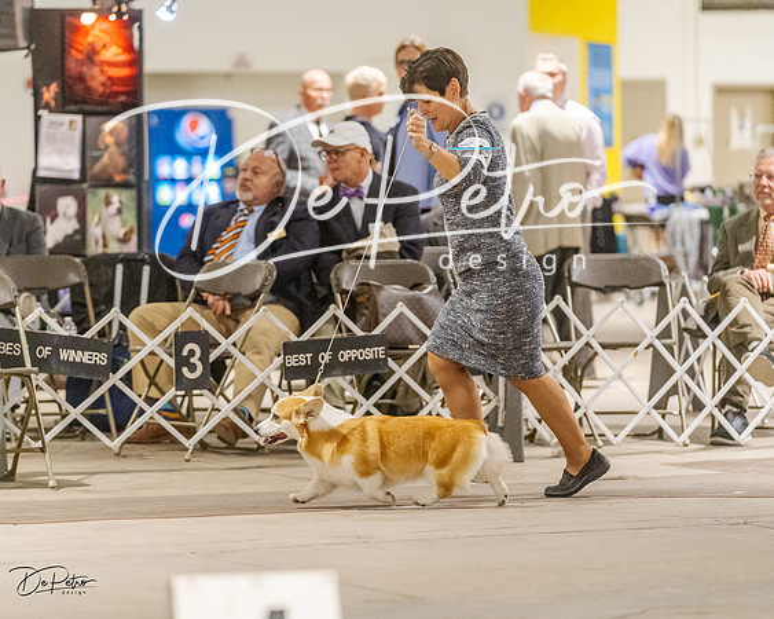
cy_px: 310
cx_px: 336
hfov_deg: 11.1
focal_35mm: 173
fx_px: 3972
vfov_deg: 8.9
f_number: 3.2
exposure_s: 1/400
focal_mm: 154
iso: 6400
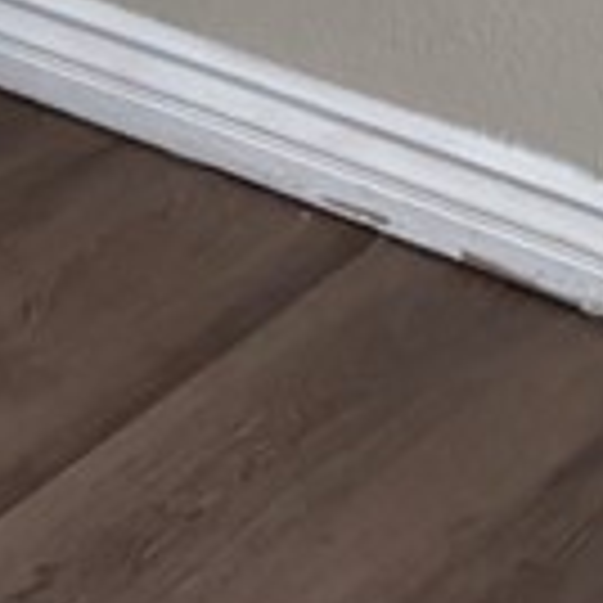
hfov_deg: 9.6
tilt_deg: -8.9
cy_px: -990
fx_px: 3469
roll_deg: +0.1
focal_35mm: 176
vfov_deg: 8.7
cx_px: -378
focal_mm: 5.96
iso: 125
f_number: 1.6
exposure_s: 1/104
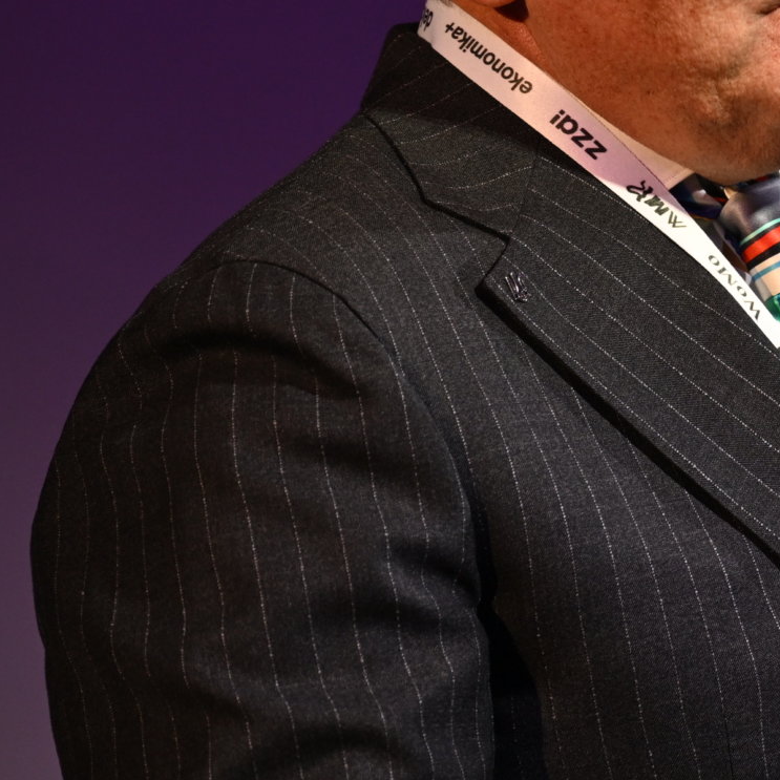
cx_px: 1309
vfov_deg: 8.5
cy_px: 216
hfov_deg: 8.3
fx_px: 5226
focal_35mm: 205
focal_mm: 70
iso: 500
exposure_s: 1/80
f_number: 4
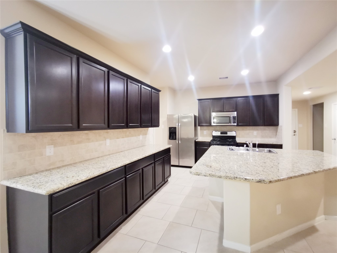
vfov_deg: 78.1
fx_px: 156
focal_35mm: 16
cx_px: 168
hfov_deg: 94.5
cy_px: 126
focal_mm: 2.35
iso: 640
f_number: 2.2
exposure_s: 1/17.1
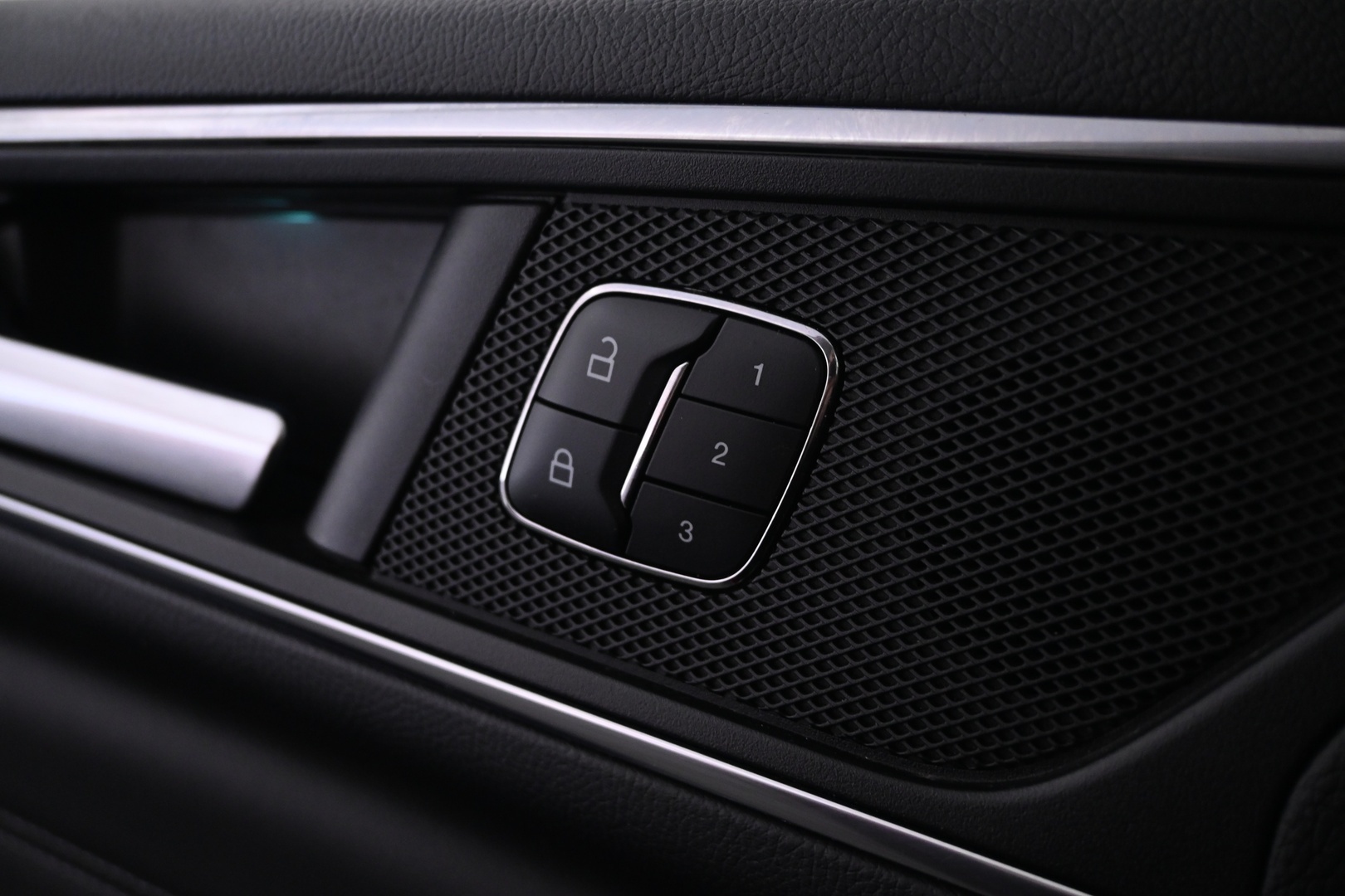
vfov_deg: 36.9
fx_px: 1345
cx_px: 672
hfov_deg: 53.1
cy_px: 448
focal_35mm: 36
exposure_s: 1/30
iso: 1600
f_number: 4.2
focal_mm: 24
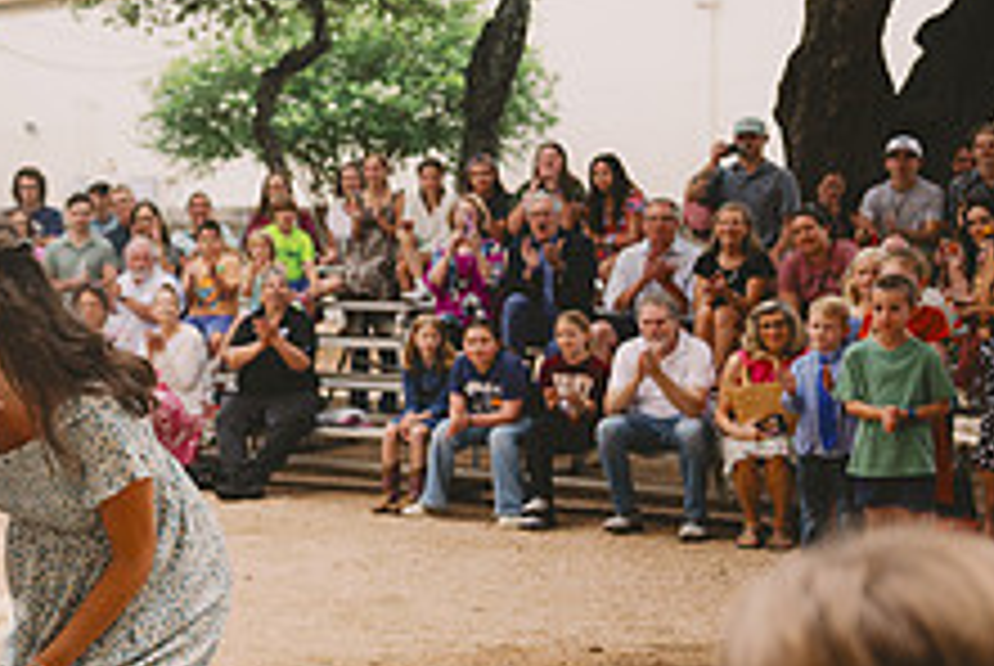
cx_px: -234
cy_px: 340
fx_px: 2101
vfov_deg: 18.0
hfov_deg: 23.9
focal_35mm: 76
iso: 250
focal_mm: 29
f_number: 2.8
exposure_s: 1/500
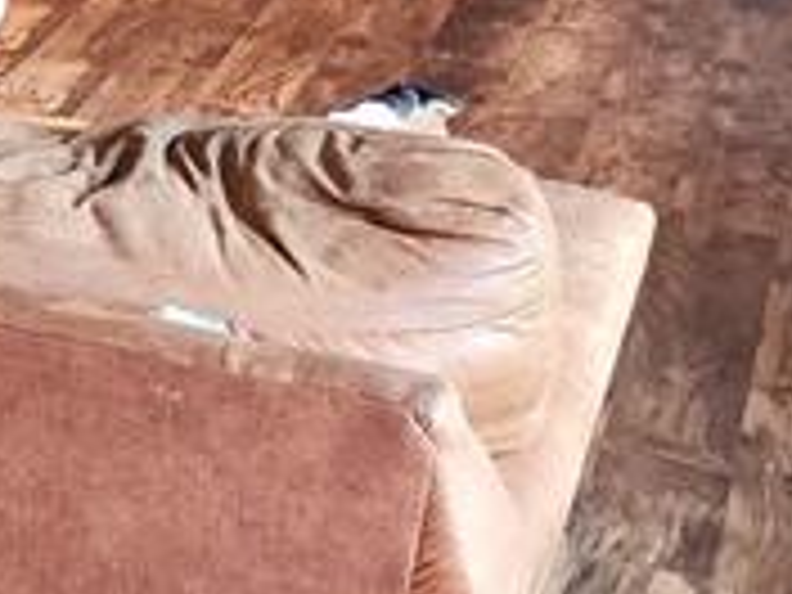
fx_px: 3066
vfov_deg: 11.0
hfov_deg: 12.8
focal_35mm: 134
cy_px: -14
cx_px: -824
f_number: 1.8
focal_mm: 6.4
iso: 640
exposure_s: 1/30
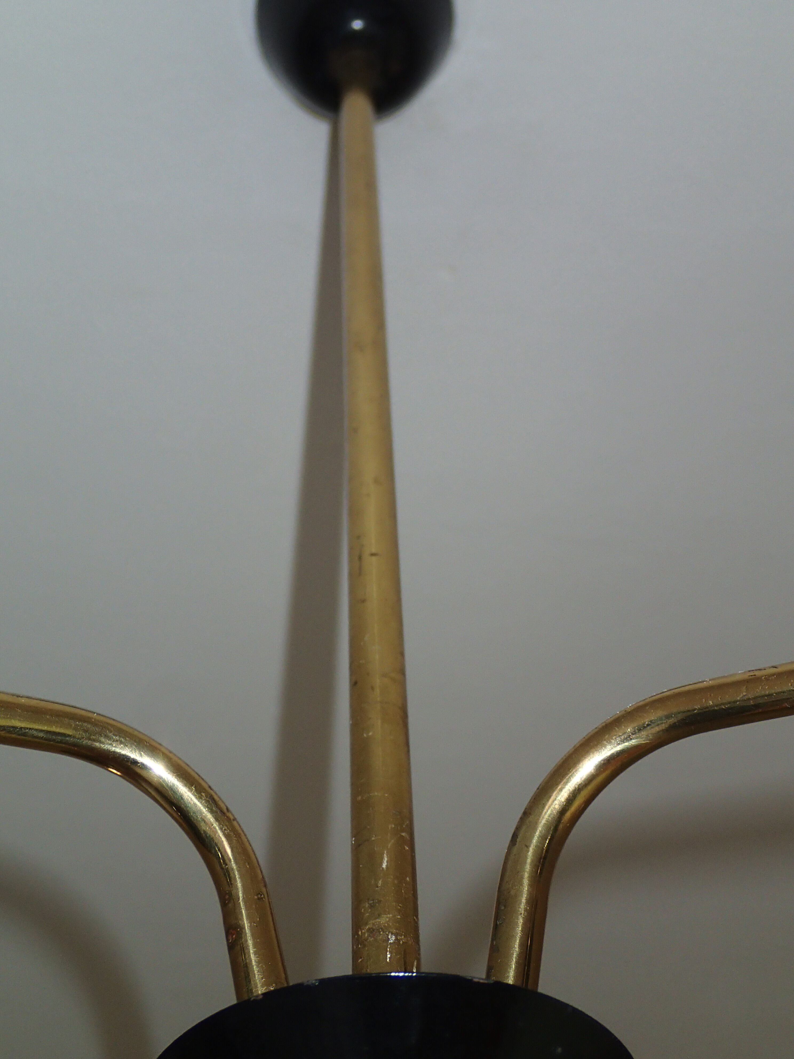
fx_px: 1499
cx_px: 397
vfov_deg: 38.9
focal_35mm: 49
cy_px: 530
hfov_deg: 29.7
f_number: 3.2
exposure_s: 1/50
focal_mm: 8.99
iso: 200
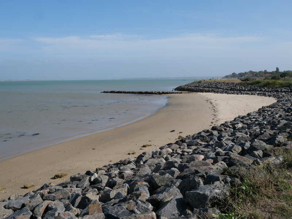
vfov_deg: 41.8
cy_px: 110
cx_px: 146
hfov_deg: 54.0
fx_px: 287
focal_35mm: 34
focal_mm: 17
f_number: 9
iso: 200
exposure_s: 1/500
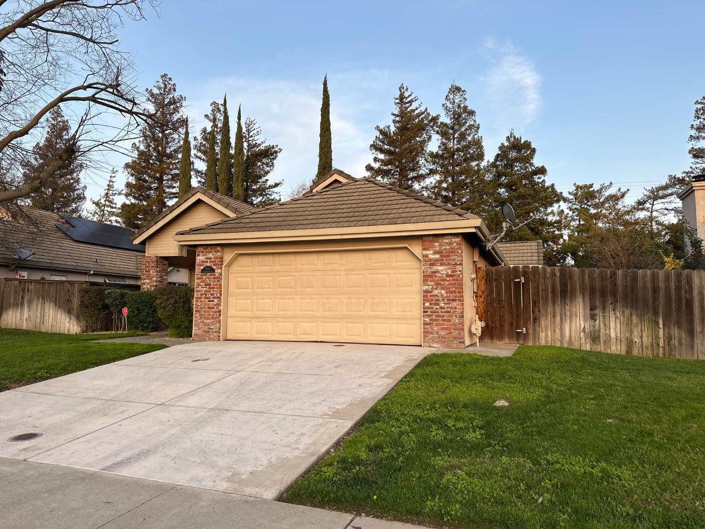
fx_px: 489
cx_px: 352
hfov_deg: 71.6
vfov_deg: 56.8
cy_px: 264
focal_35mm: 24
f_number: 1.78
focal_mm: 6.86
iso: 80
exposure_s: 1/767
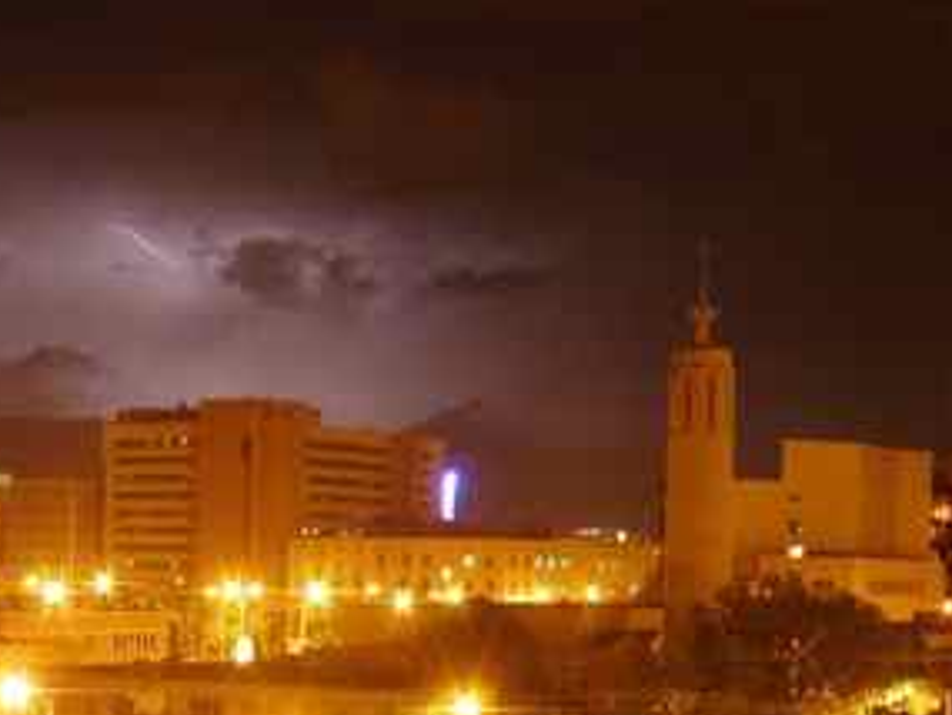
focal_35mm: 72
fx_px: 1981
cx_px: 581
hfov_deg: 27.0
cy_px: 643
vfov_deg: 20.1
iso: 100
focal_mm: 6.7
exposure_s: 4
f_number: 3.5
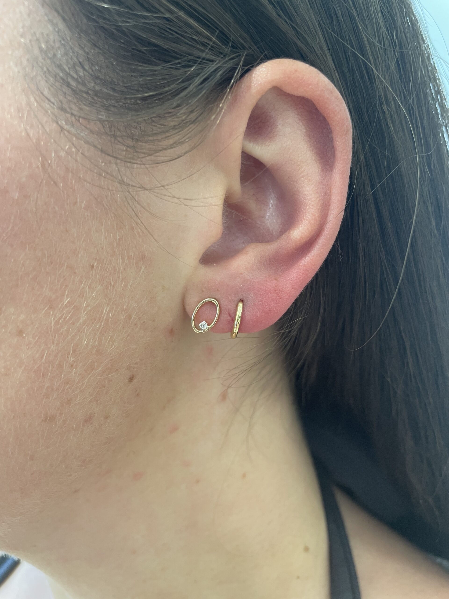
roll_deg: +0.5
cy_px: 300
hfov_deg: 53.1
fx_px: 450
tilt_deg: -4.2
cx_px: 224
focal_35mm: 26
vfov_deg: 67.3
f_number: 1.6
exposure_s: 1/60
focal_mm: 4.2
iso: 160
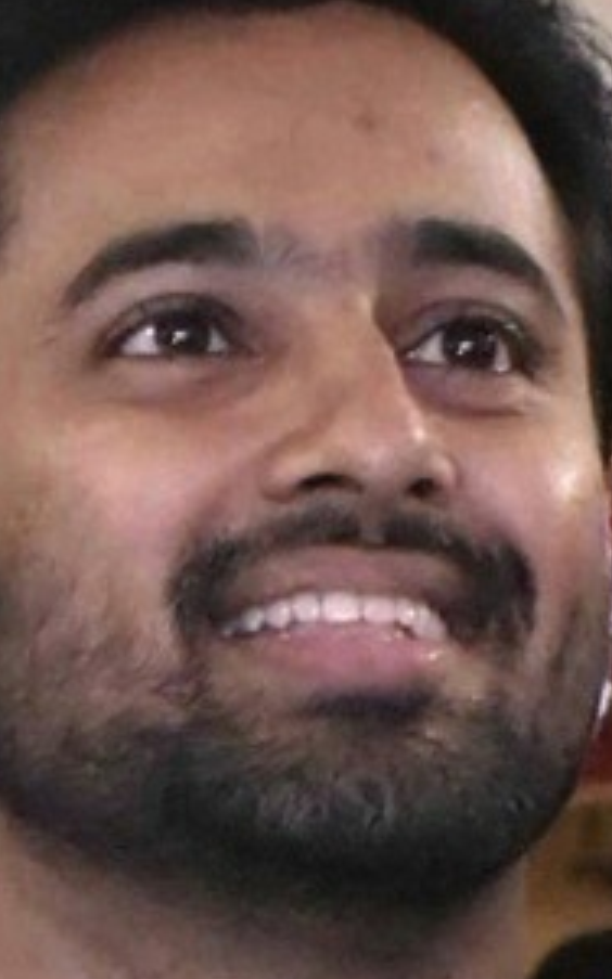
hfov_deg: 4.1
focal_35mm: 317
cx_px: -146
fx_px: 8464
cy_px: 1200
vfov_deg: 6.6
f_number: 7.1
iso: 10000
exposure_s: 1/100
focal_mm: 32
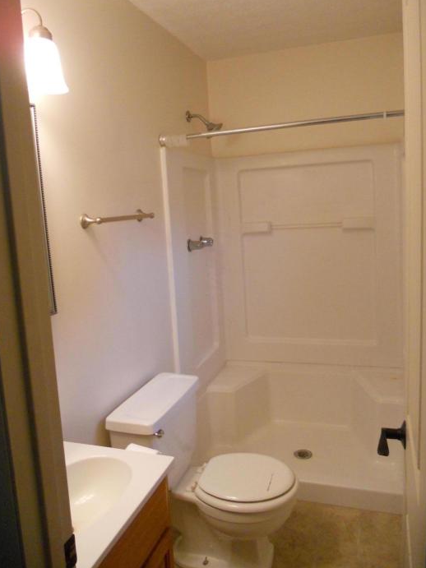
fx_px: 492
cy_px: 266
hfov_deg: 46.8
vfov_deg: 59.9
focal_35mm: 30
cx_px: 219
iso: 400
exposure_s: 1/50
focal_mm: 4.9
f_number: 3.2
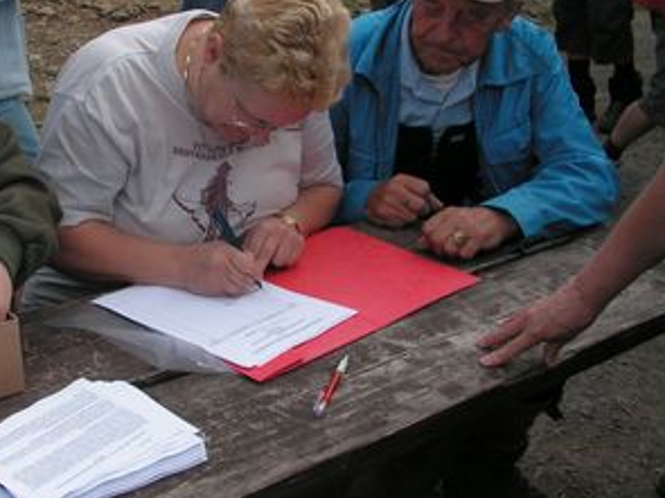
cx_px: 189
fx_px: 1056
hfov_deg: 34.4
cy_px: 184
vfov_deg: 26.4
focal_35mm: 55
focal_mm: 6
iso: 50
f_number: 3.2
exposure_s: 1/320
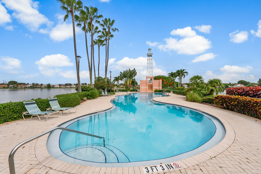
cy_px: 87
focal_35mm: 14
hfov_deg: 104.2
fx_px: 102
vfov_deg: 81.3
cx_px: 130
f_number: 6.3
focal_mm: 14
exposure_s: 1/4000
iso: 640
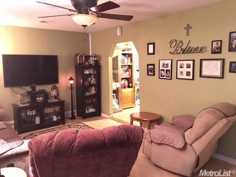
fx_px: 198
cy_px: 88
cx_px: 118
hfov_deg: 61.7
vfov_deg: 48.2
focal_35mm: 29
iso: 250
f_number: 2.2
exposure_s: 1/4
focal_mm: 4.15
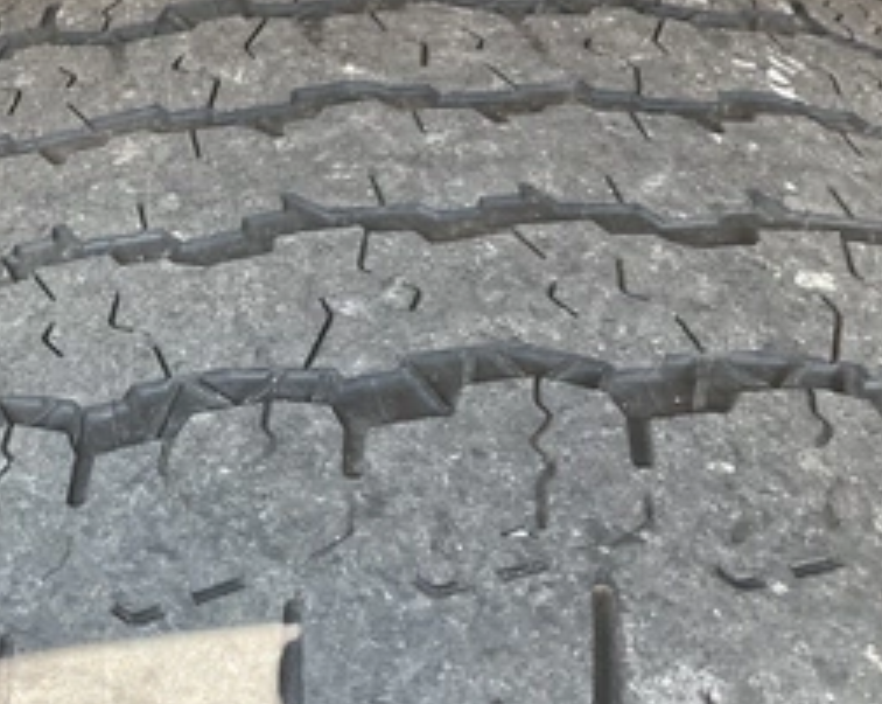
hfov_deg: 39.8
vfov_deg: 33.4
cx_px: 192
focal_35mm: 45
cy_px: 361
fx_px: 1173
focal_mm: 3
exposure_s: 1/122
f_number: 1.8
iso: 40
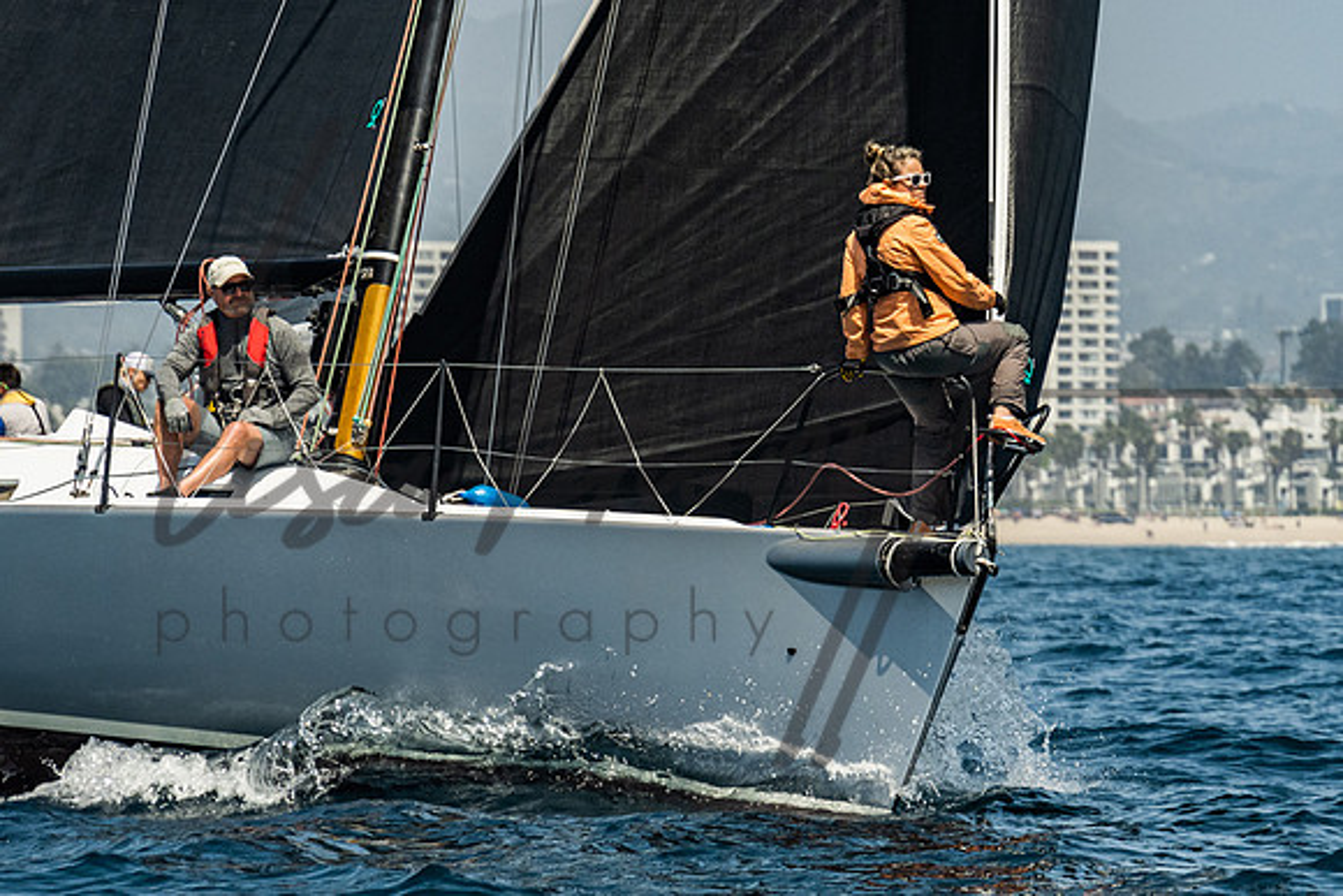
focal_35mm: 439
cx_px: 696
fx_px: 16365
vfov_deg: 3.1
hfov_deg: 4.7
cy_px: 290
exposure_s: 1/1250
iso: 320
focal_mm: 200
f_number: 6.3
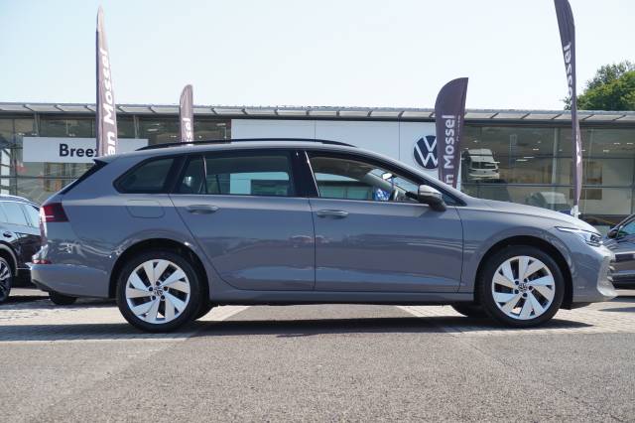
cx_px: 318
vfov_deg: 26.5
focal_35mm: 51
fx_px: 899
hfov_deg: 38.9
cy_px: 212
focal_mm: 34
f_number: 6.3
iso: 100
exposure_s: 1/100
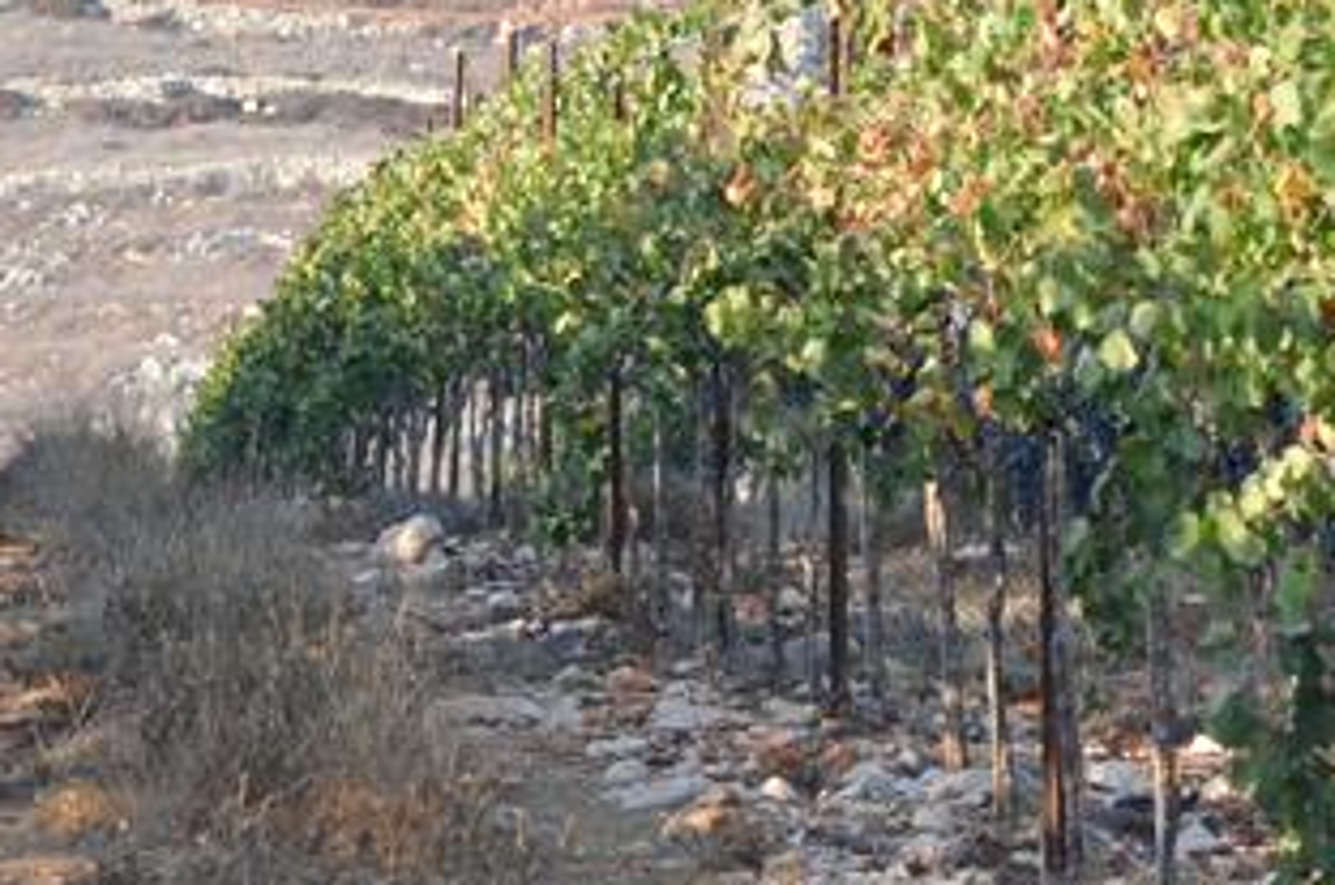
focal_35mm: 296
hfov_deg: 7.0
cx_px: 625
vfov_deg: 4.6
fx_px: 10966
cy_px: 94
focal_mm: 85
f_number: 10
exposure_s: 1/1600
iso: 6400
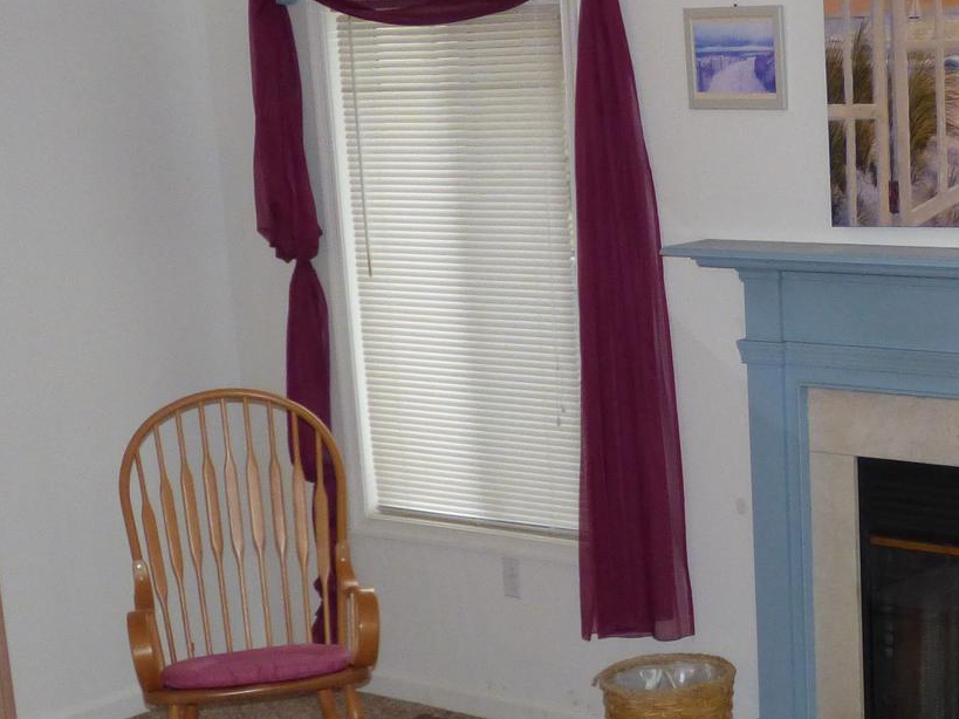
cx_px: 729
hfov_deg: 25.7
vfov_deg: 19.4
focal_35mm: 75
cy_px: 567
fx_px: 2077
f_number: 3.3
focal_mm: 5.29
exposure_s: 1/60
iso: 400
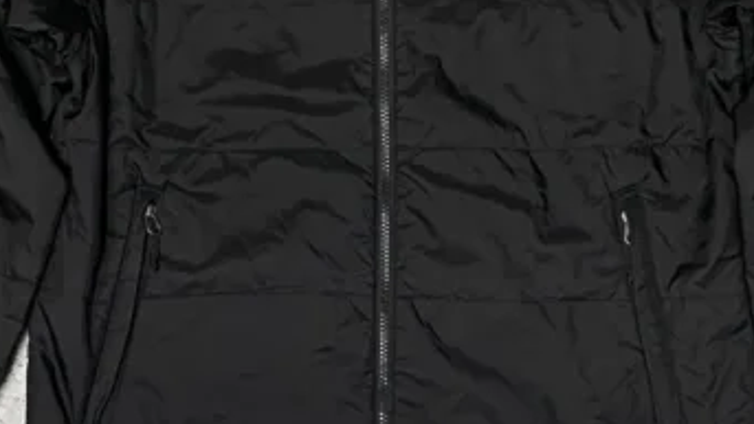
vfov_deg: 26.6
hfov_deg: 46.4
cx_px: 380
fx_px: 880
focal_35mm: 44
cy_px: 82
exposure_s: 1/50
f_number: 1.6
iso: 250
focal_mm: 4.2
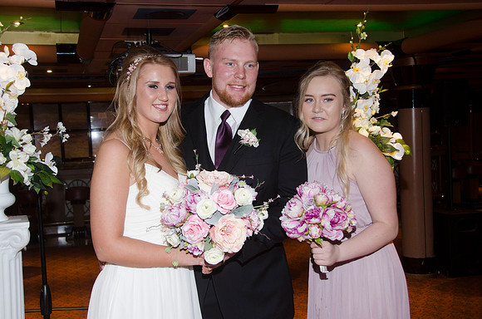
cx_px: 241
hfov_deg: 41.2
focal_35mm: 48
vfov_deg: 27.9
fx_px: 641
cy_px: 160
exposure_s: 1/60
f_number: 5.6
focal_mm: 32
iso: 400
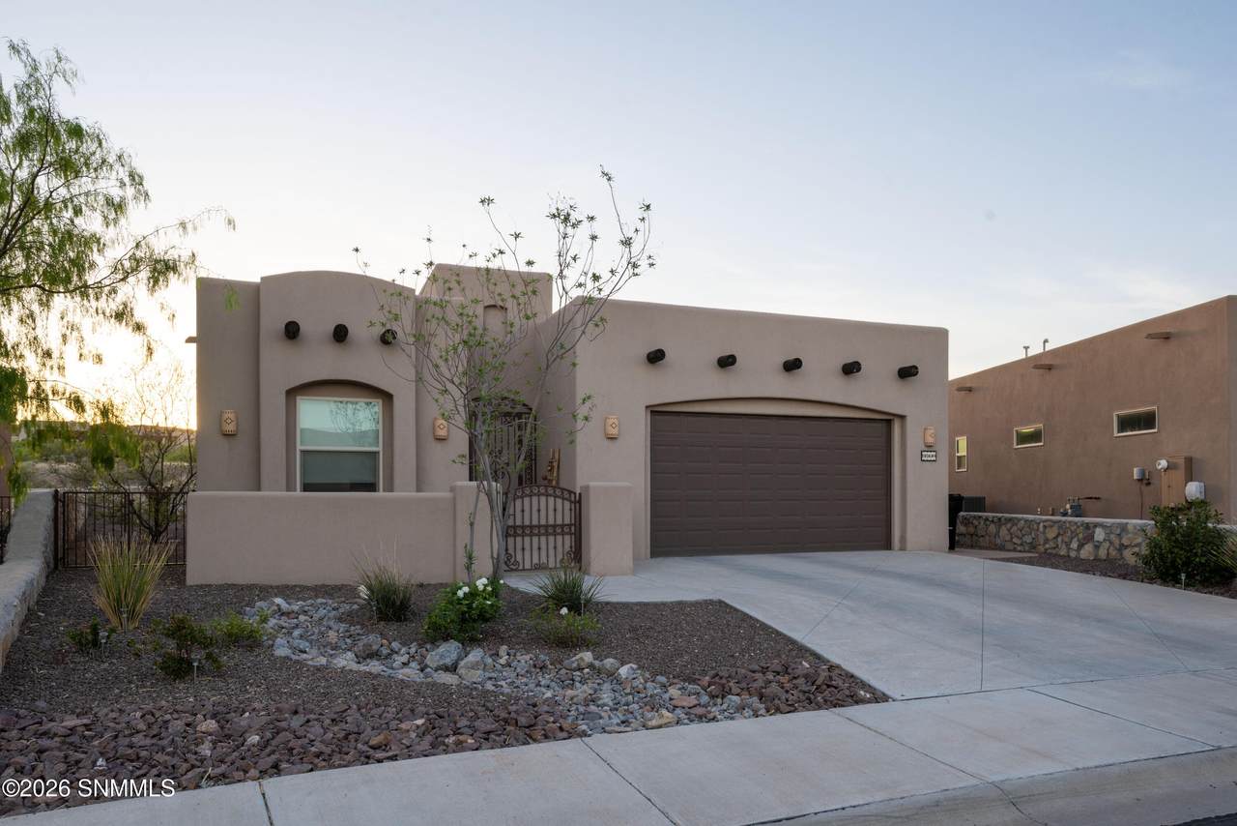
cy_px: 413
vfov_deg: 53.2
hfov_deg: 73.7
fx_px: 825
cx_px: 618
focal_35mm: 24
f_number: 8
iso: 320
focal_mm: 24
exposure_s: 1/200
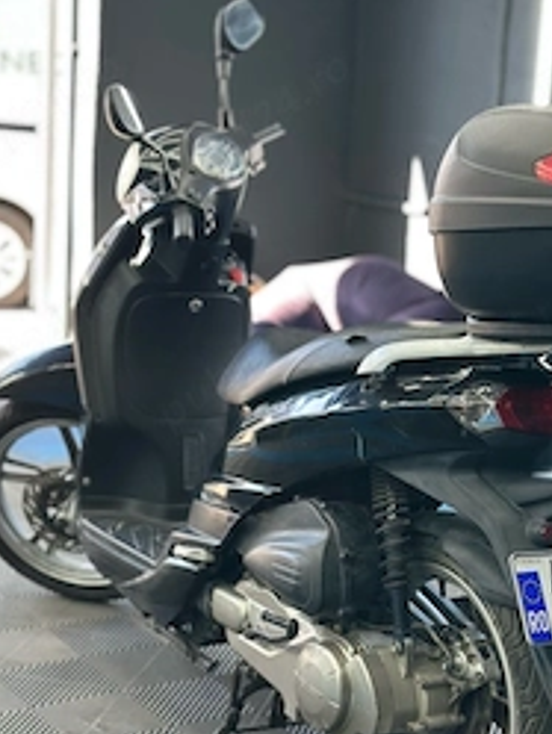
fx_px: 1636
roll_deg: -4.0
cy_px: 392
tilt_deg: -11.5
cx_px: 313
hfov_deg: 19.1
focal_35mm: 77
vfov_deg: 25.3
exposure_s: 1/107
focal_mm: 6.86
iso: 125
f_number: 1.78
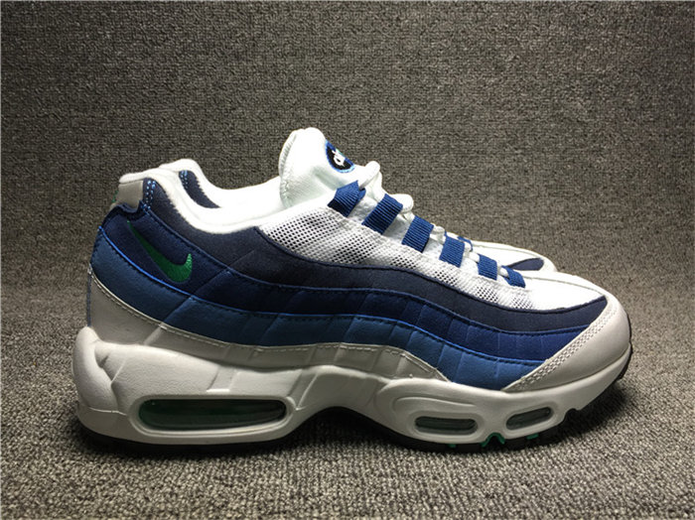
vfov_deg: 48.2
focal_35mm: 29
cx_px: 348
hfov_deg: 61.7
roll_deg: -0.4
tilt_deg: -14.2
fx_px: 582
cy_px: 260
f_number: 2.2
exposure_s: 1/50
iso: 32
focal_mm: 4.15
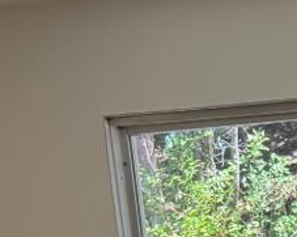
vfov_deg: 8.4
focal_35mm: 155
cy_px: 717
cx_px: 650
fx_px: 1361
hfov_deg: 11.0
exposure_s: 1/524
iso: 100
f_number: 1.78
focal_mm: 6.76
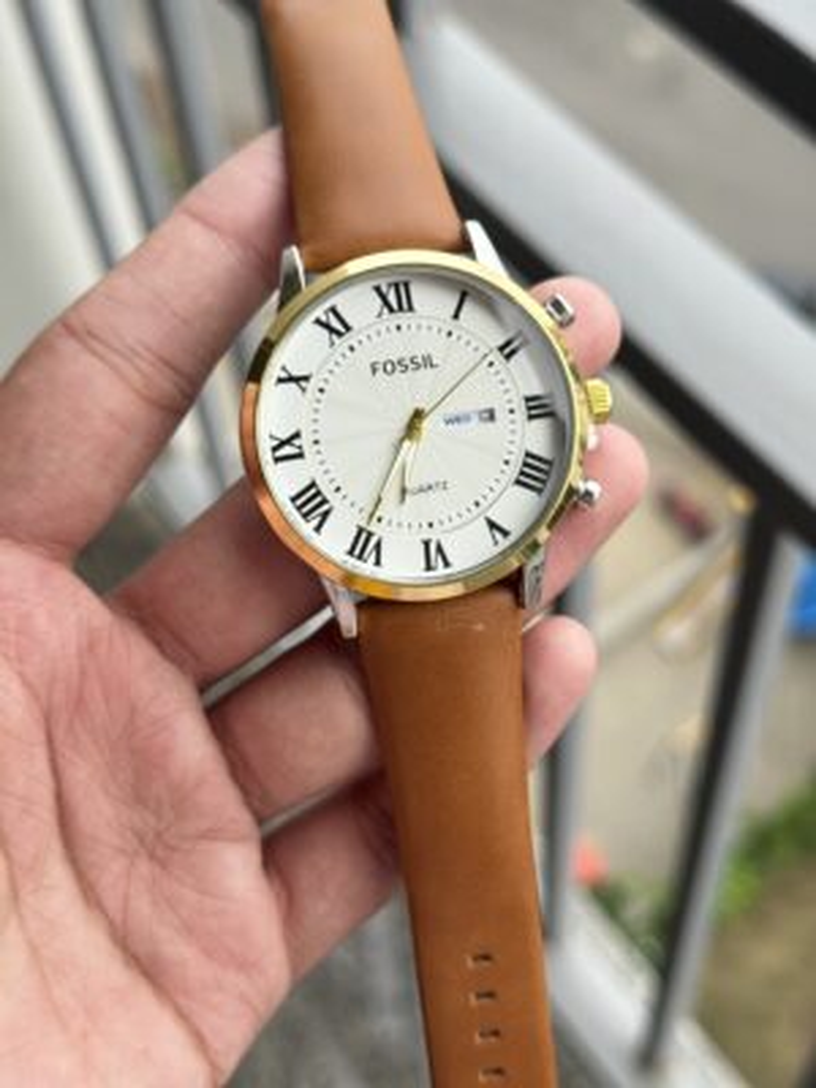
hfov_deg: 30.3
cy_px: 544
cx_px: 408
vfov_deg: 39.7
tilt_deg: -55.4
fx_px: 1509
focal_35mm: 48
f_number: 1.78
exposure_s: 1/334
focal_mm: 6.76
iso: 64
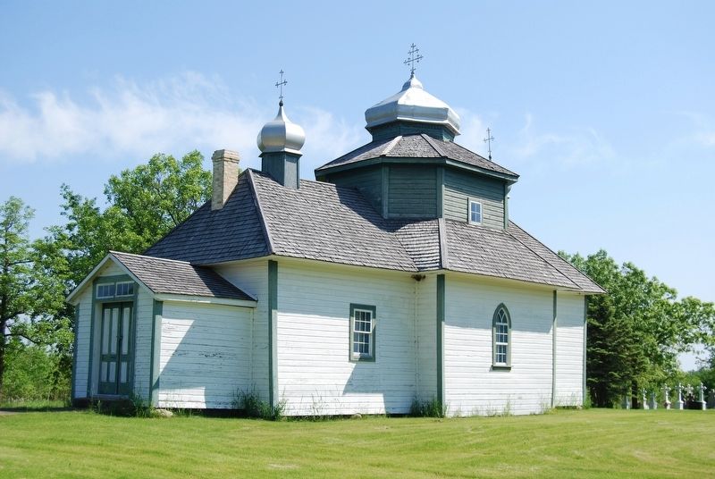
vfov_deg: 25.8
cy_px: 240
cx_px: 358
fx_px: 1044
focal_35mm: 52
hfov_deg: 37.8
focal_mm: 35
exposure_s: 1/250
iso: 100
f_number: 8
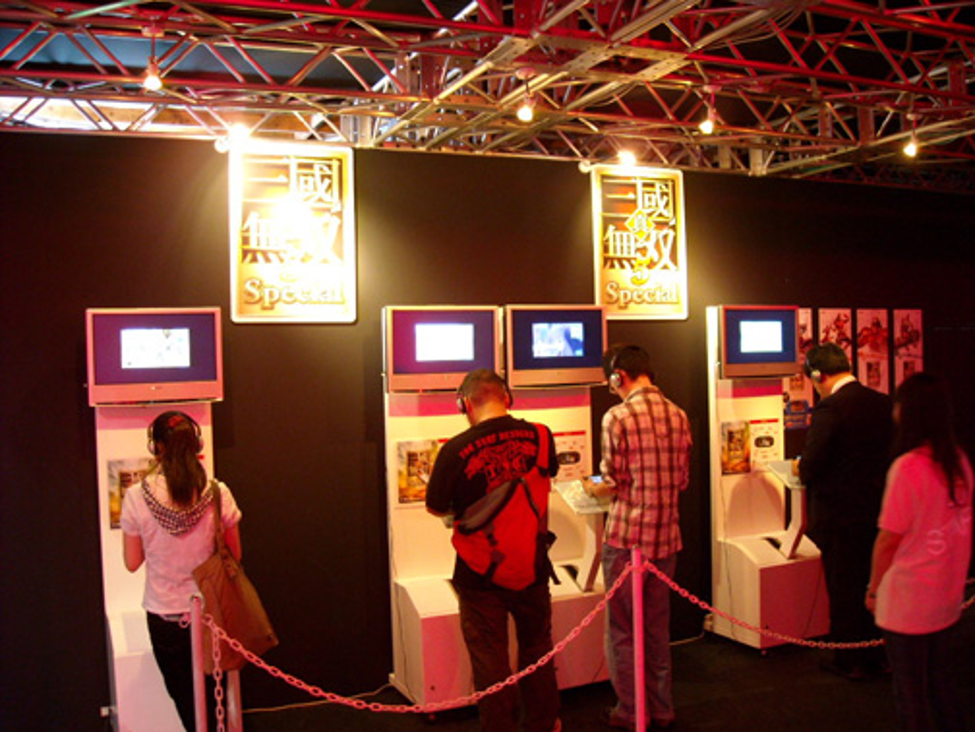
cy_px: 366
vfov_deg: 40.7
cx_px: 488
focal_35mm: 35
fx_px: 986
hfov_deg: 52.6
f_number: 2.8
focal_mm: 5.7
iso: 308
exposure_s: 1/8
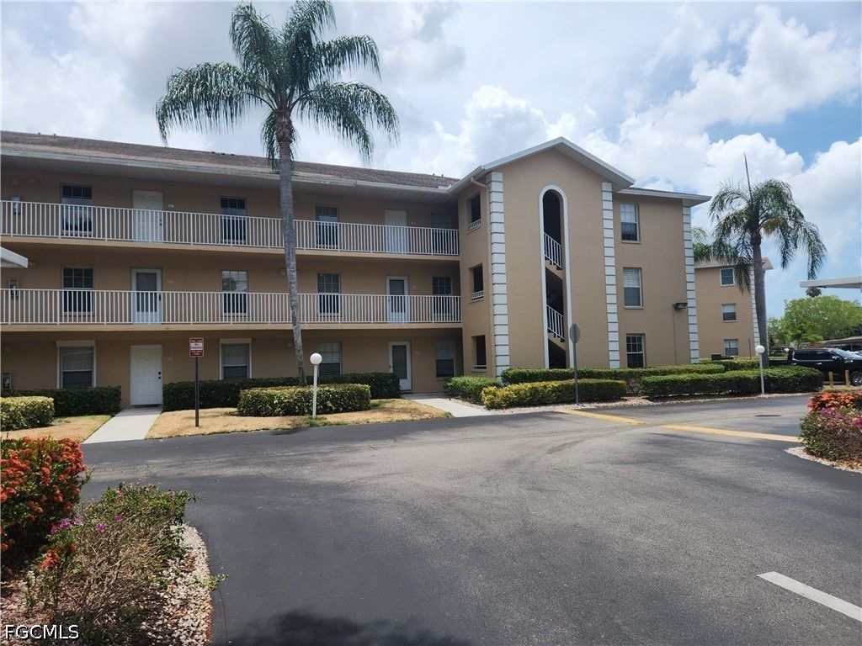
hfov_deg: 73.9
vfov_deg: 58.9
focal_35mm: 23
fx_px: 573
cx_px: 431
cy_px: 323
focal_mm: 5.4
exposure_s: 1/1904
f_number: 1.8
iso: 20
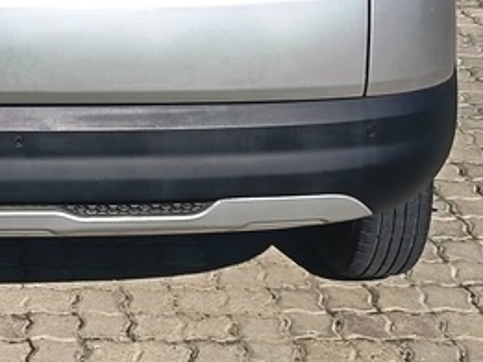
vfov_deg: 14.8
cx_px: -41
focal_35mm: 94
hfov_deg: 20.0
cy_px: -157
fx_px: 1312
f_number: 1.75
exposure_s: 1/1332
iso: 100
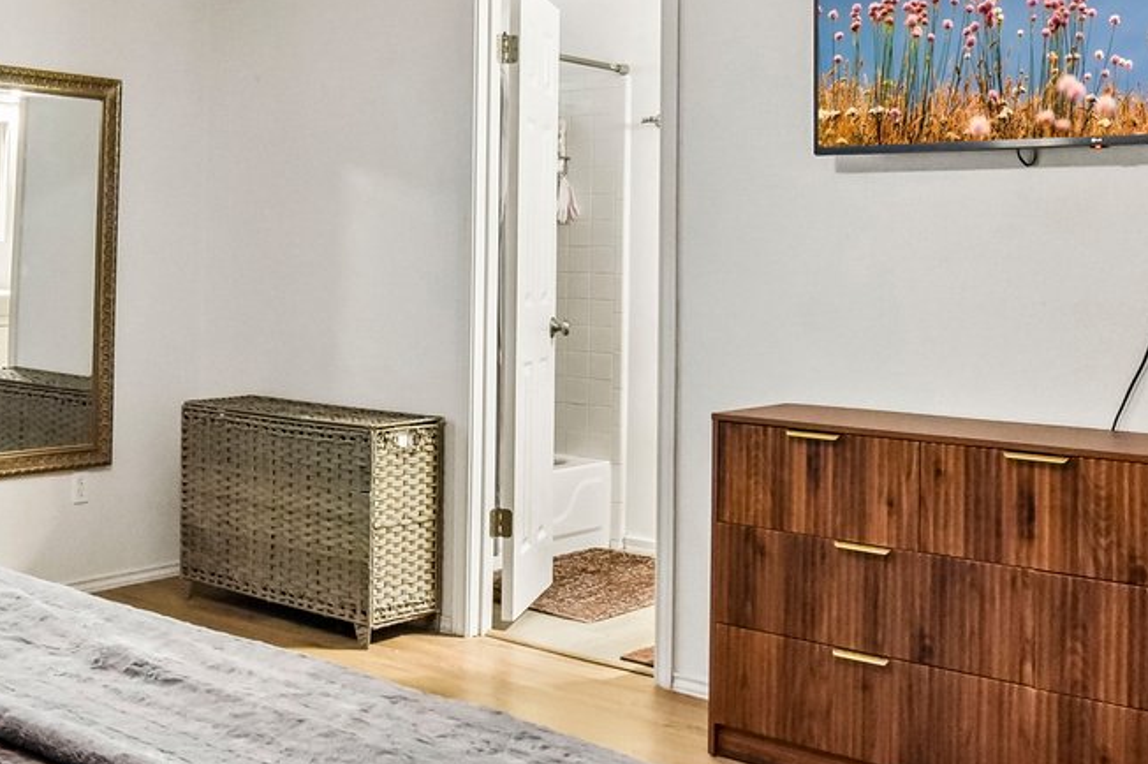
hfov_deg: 41.8
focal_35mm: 44
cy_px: 233
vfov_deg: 30.2
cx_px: 173
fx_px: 1402
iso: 1600
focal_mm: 14
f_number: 8
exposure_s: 1/15
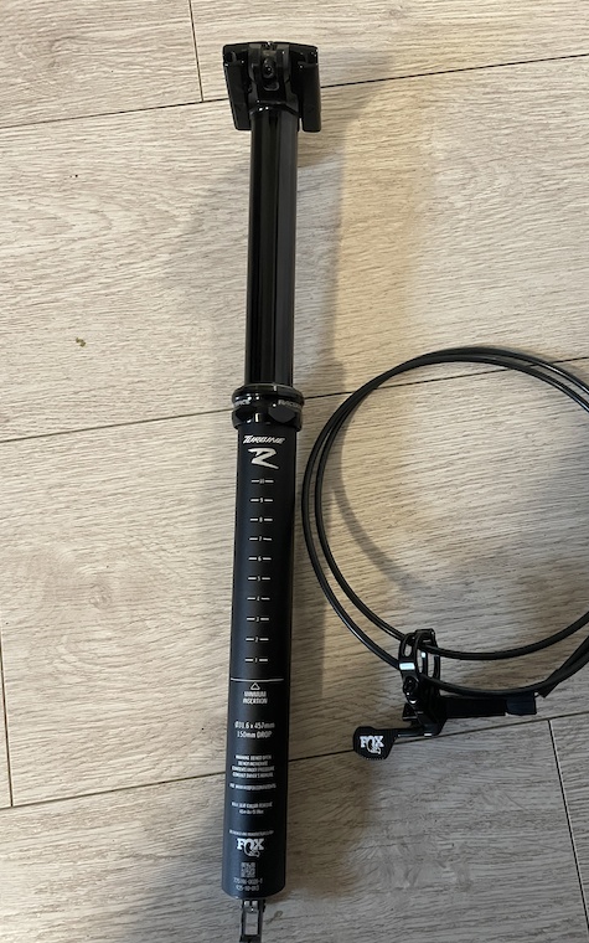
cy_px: 491
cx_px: 370
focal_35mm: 29
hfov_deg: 42.8
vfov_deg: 64.6
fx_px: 745
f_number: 1.6
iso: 400
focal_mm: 4.2
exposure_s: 1/40
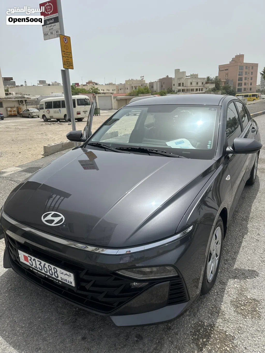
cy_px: 176
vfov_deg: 71.6
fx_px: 245
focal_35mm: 24
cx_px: 132
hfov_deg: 56.8
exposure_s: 1/7042
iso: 80
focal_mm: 6.86
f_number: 1.78
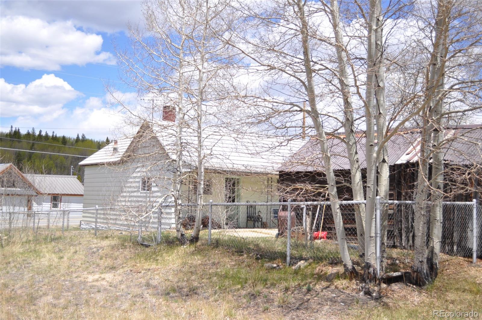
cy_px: 160
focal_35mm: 39
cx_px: 241
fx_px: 521
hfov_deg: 49.6
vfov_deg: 34.1
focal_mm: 26
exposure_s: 1/2000
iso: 400
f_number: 7.1
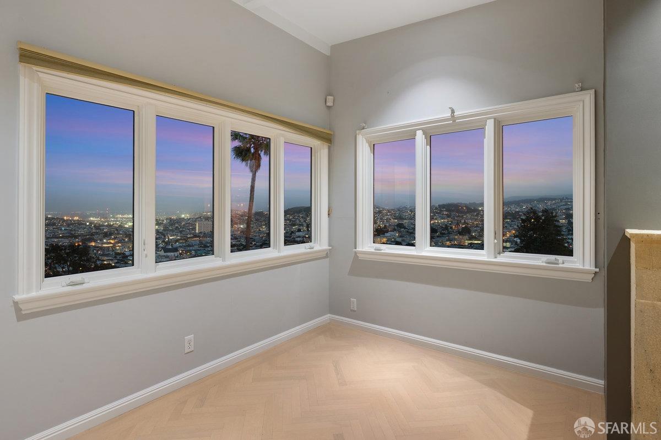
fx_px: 330
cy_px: 220
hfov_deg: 90.0
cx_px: 330
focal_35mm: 18
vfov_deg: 67.3
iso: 200
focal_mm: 18
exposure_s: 1/2
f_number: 9
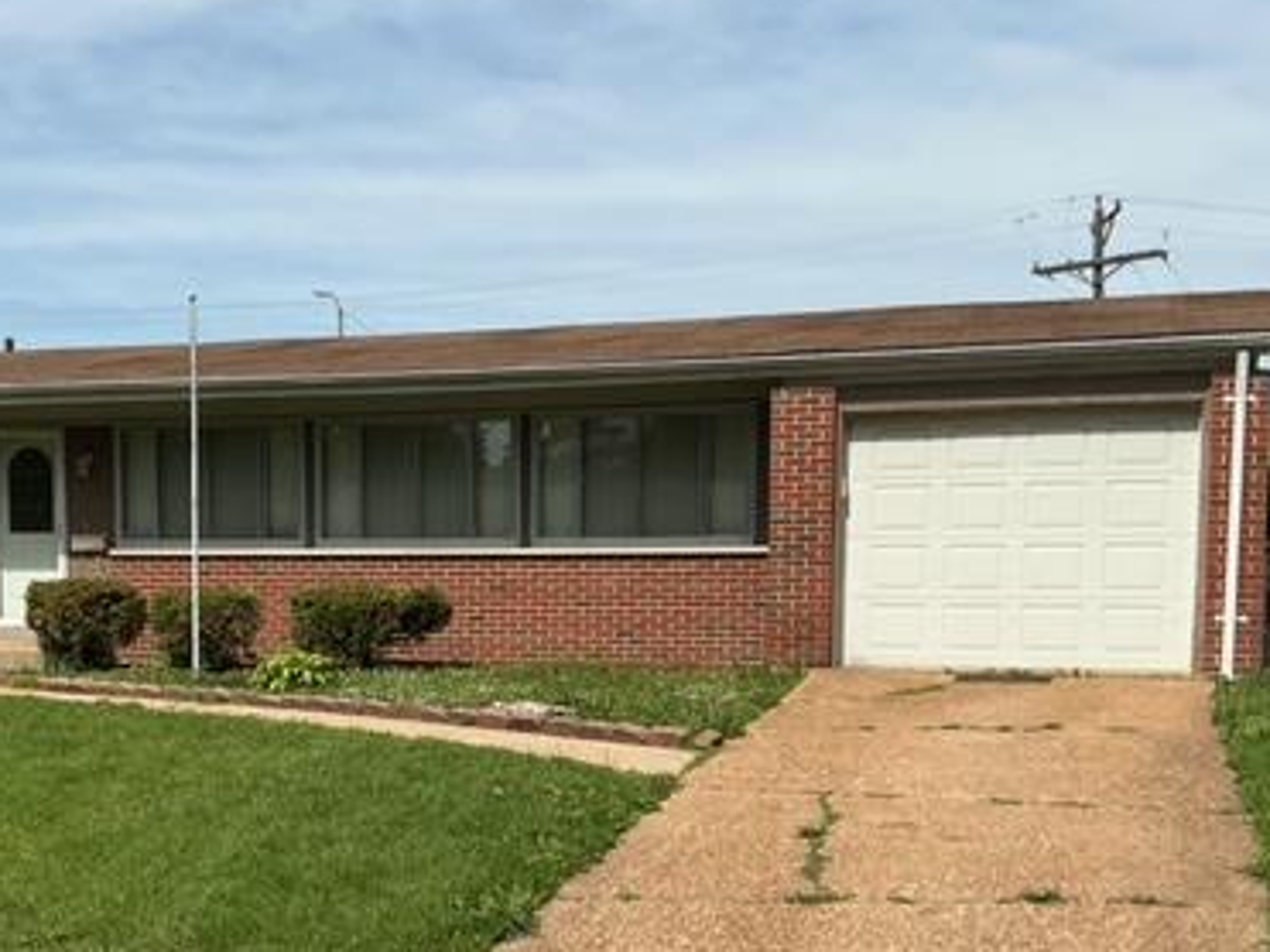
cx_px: 476
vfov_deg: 28.5
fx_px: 1834
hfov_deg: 38.0
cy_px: 743
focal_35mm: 50
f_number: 1.8
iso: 25
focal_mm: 3
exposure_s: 1/2667
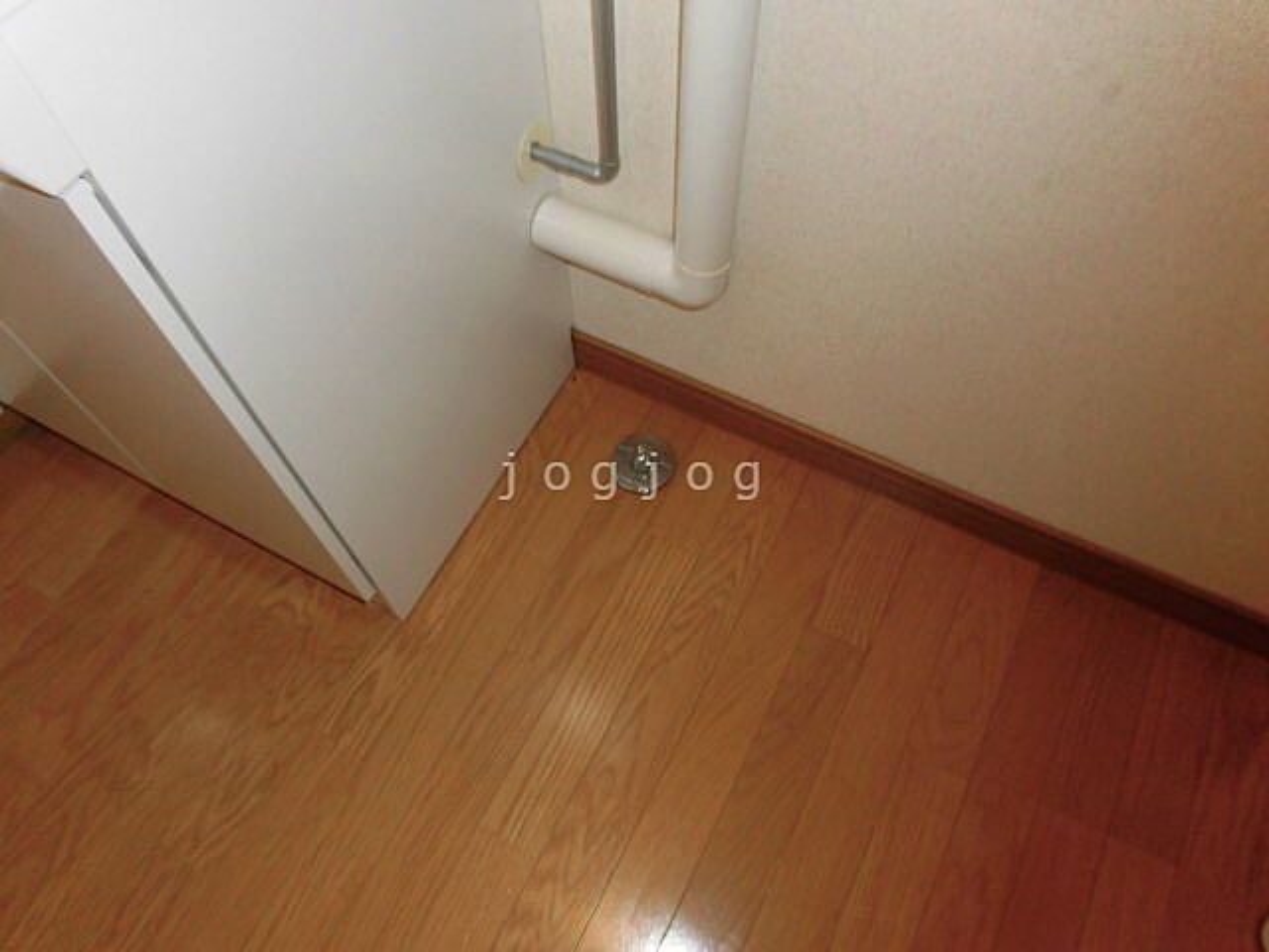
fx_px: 880
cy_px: 476
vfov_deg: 56.8
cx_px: 634
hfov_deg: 71.6
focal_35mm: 24
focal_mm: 4.3
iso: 100
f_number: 3.1
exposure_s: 1/30
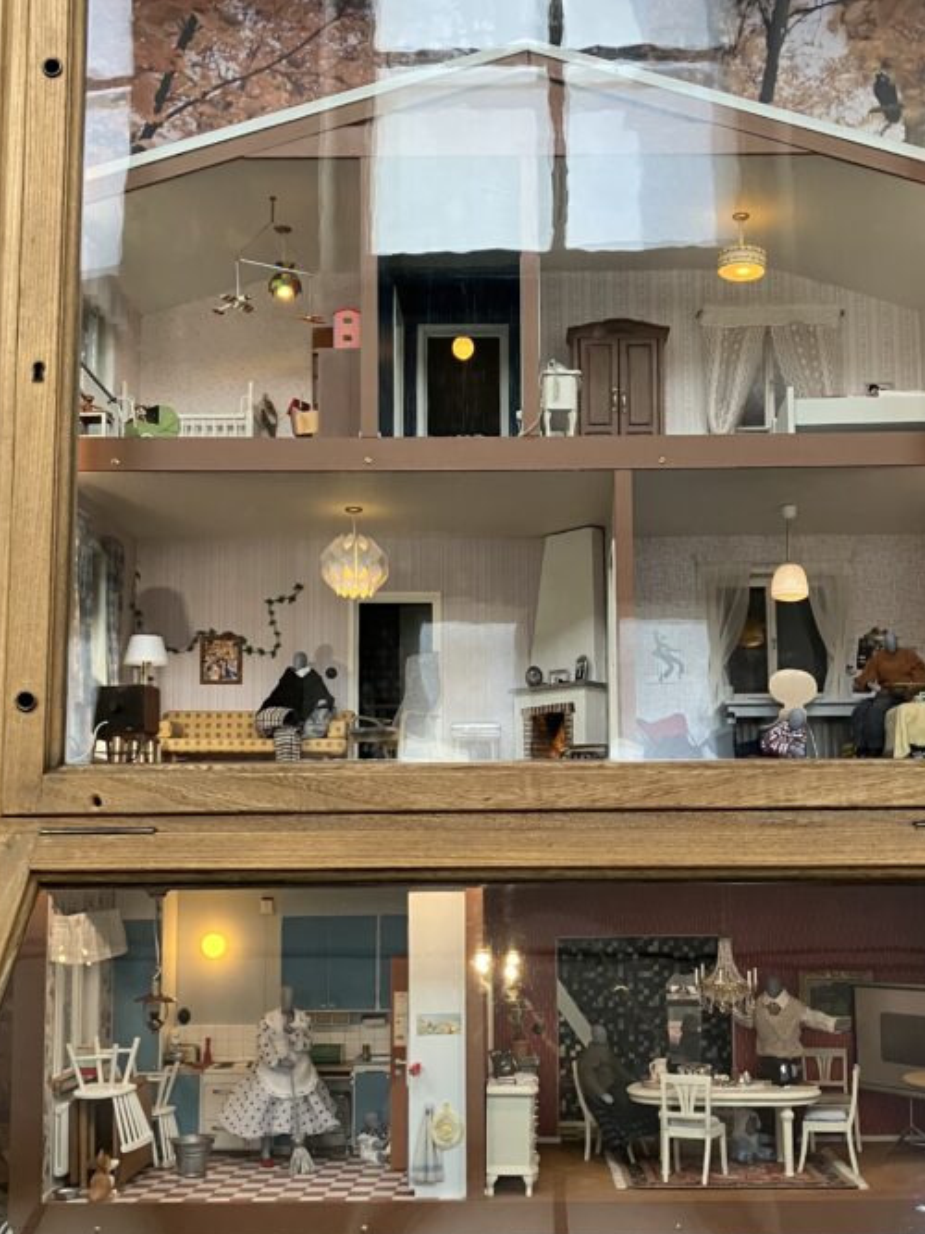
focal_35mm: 43
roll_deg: +0.3
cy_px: 709
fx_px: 1533
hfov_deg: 33.6
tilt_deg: +9.0
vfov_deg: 43.7
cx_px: 511
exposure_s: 1/60
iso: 160
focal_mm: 3.99
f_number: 1.8
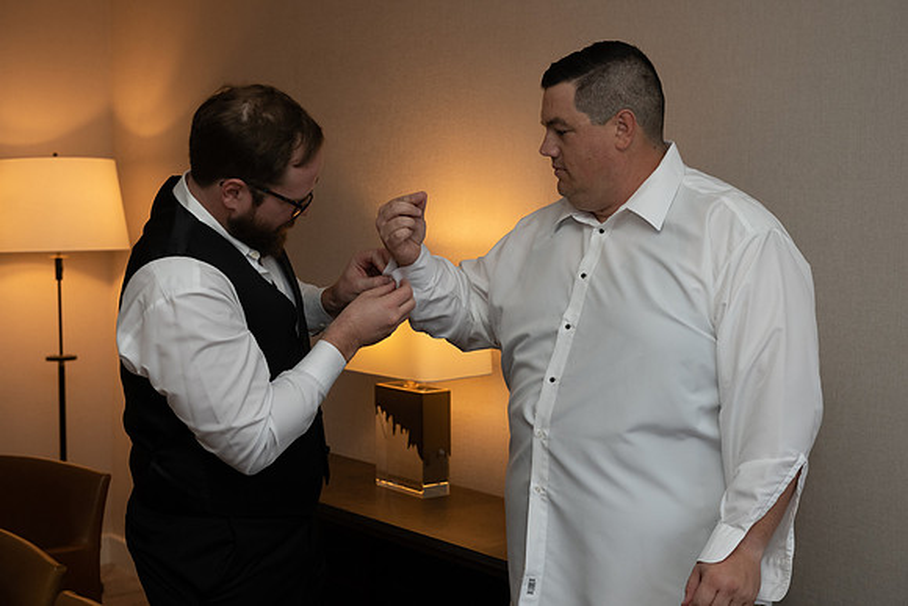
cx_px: 454
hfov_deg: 38.2
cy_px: 303
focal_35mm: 52
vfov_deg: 26.0
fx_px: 1312
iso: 800
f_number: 4
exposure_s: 1/200
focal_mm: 52
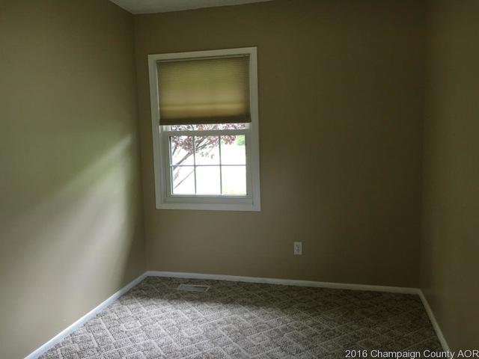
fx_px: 401
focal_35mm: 29
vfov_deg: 48.2
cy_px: 180
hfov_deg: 61.7
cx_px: 240
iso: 80
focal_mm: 4.15
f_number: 2.2
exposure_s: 1/30
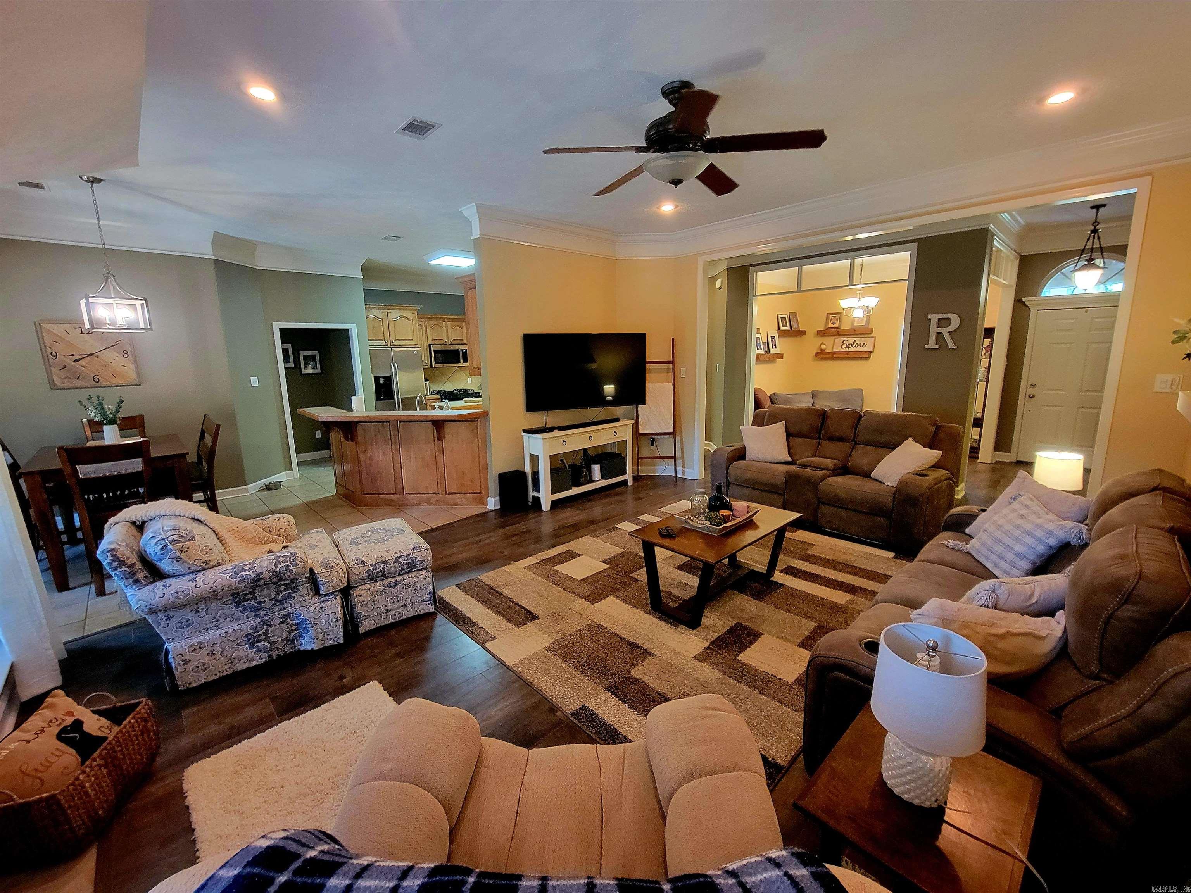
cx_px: 596
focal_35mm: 13
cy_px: 446
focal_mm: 2.2
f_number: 2.2
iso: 640
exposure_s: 1/30
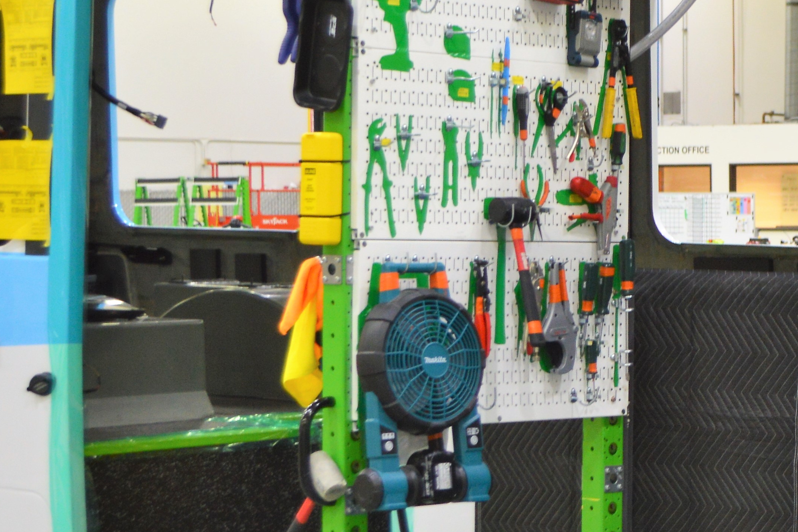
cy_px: 363
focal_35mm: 122
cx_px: 1024
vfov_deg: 11.2
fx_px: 2713
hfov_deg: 15.9
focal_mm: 29
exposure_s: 1/30
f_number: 4.5
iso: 400
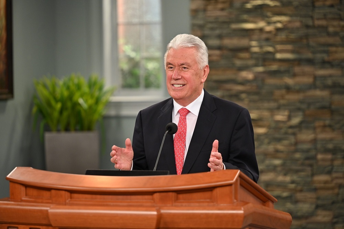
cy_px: 114
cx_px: 172
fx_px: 1195
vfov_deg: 11.0
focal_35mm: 125
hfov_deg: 16.4
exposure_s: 1/160
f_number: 2.8
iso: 1000
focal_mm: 125
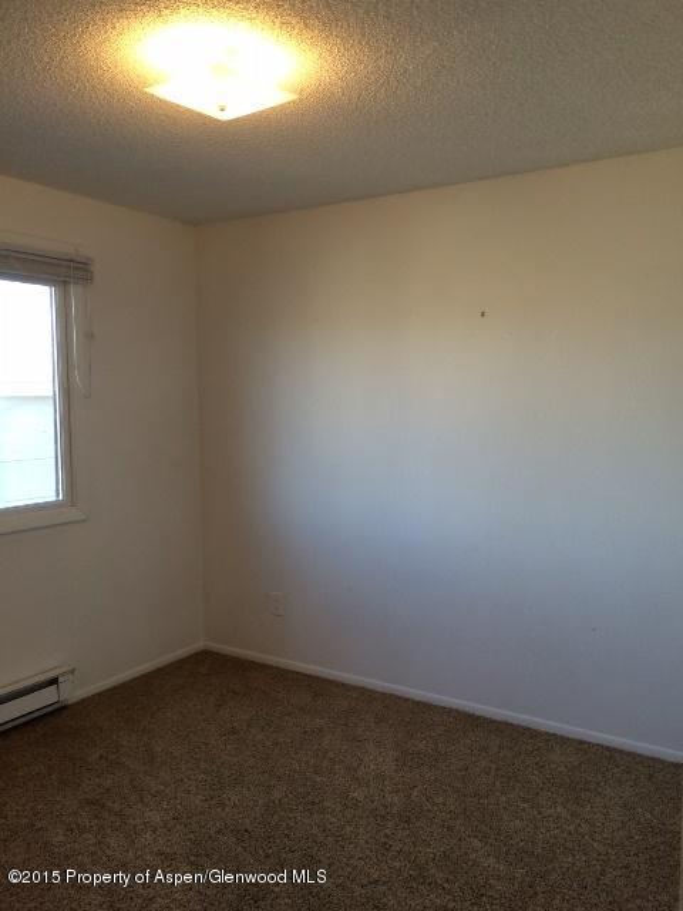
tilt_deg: -5.4
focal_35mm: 29
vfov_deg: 61.7
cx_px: 342
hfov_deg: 48.2
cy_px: 456
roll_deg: +0.8
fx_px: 763
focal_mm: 4.15
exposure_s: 1/40
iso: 40
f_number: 2.2
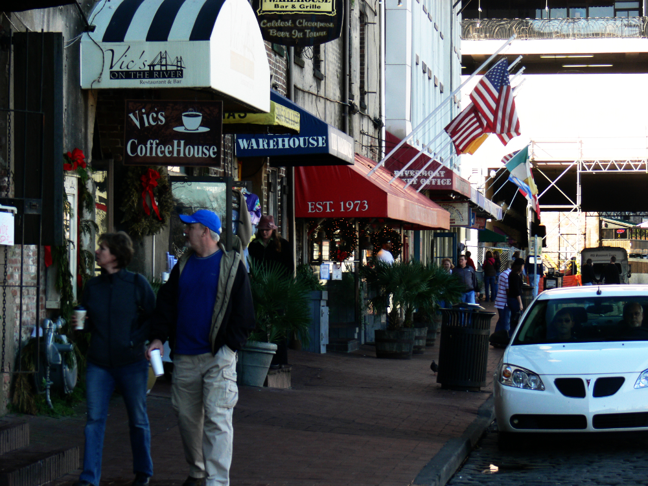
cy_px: 243
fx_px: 2340
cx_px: 324
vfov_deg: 11.9
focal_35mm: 125
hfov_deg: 15.8
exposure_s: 1/60
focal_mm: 26.5
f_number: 4
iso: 80
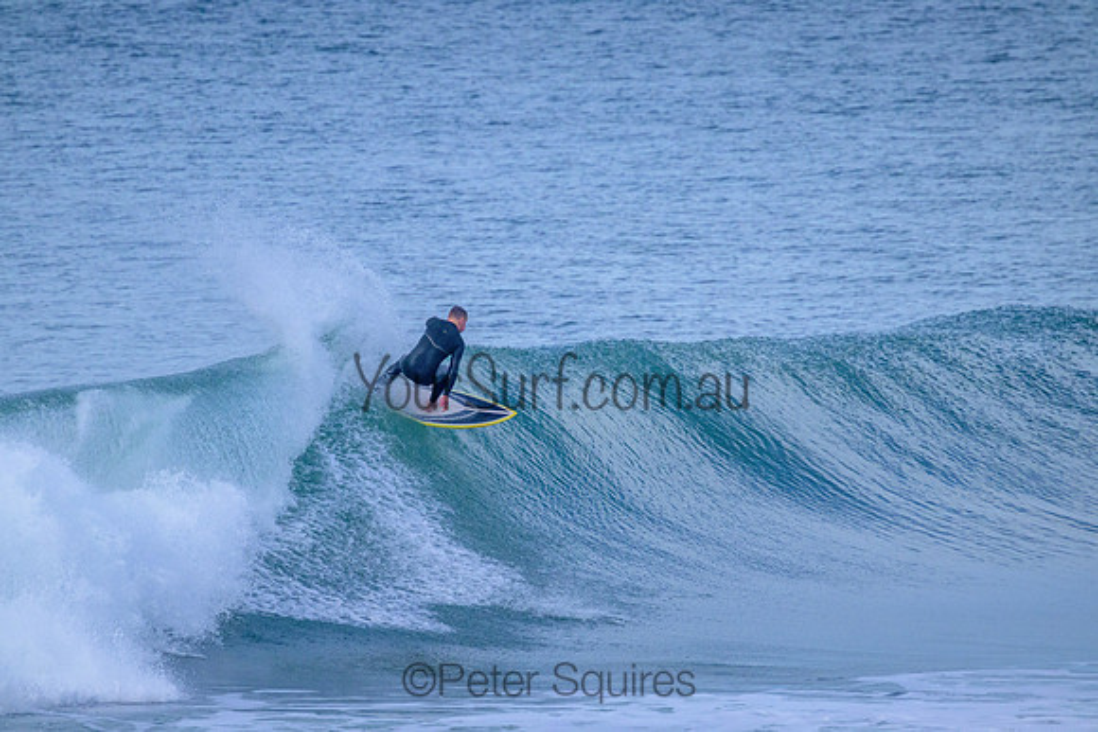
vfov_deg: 1.7
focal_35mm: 800
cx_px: 549
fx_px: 24405
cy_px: 366
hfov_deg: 2.6
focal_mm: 800
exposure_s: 1/2000
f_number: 11
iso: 2500
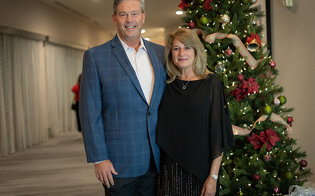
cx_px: 158
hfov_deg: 38.9
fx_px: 446
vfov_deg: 24.9
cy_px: 91
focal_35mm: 52
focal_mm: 50
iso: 1600
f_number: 1.8
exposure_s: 1/320
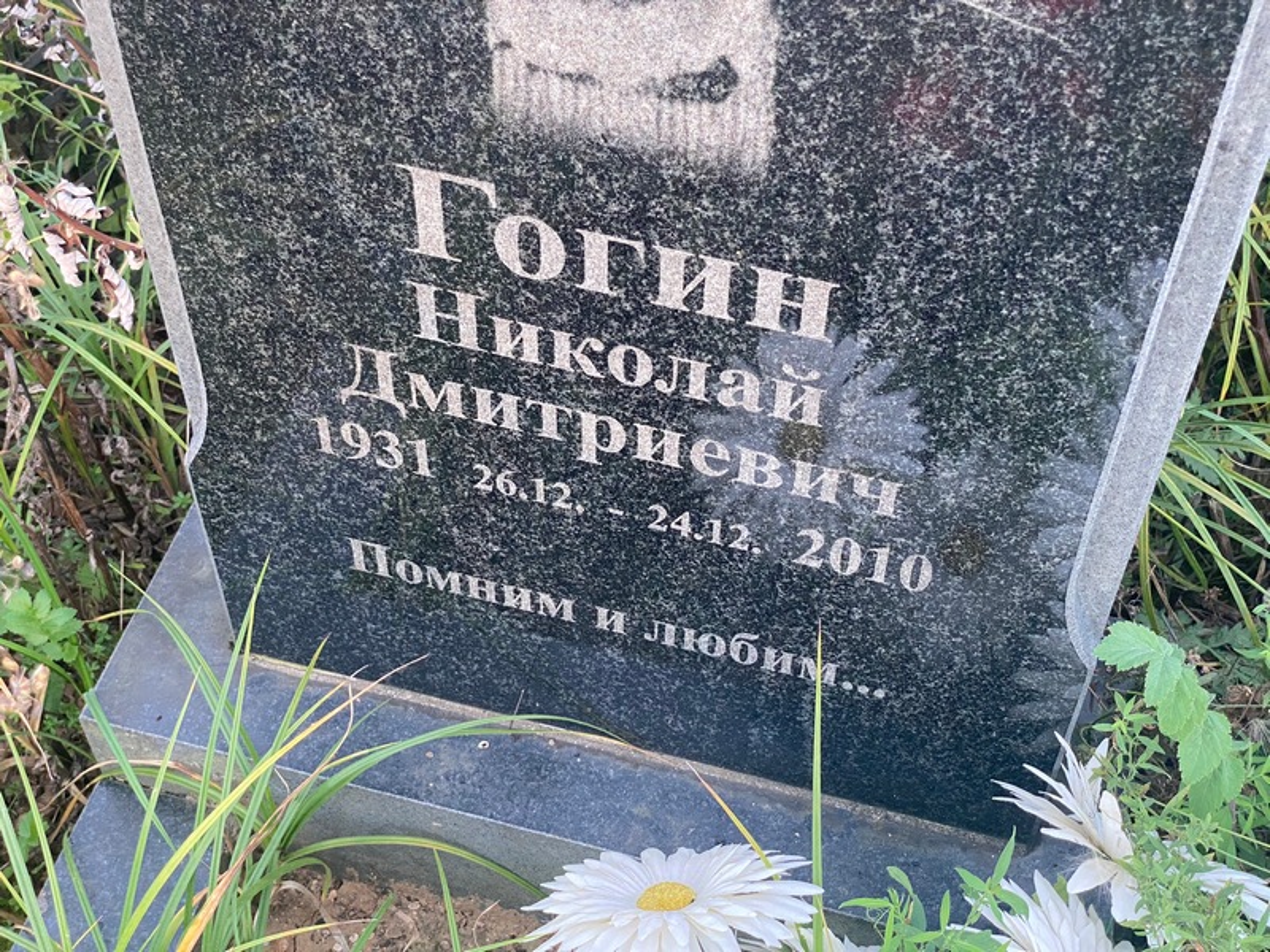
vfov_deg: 28.0
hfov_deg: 36.8
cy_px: 476
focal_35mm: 52
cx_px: 635
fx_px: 1908
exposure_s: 1/121
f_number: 2
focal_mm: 6
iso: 125
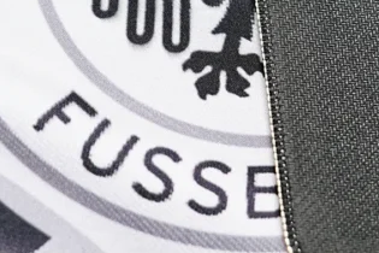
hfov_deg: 15.7
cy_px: 44
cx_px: 284
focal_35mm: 130
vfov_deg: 10.5
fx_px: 1369
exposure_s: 1/40
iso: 1250
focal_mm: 41
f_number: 4
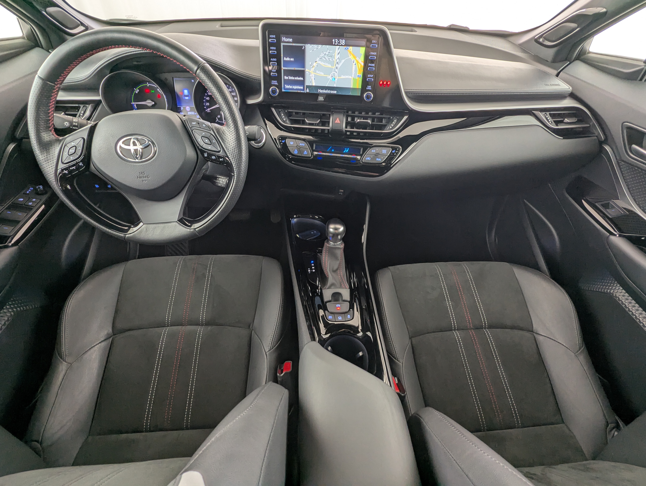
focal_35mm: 16
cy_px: 243
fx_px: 299
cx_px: 323
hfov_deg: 94.4
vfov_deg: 78.2
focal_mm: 2.35
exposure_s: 1/25
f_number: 2.2
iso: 67
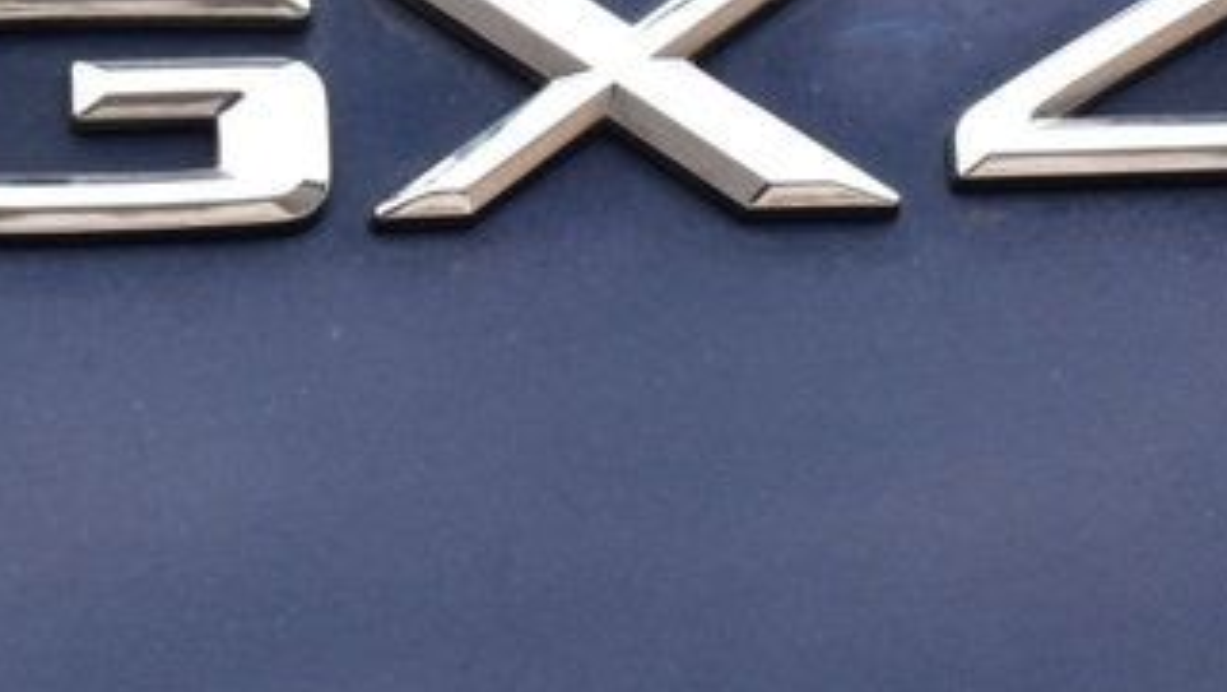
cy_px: -46
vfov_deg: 4.4
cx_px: 1066
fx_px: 8974
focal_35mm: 276
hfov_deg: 7.8
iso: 400
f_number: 9
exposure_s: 1/160
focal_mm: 55
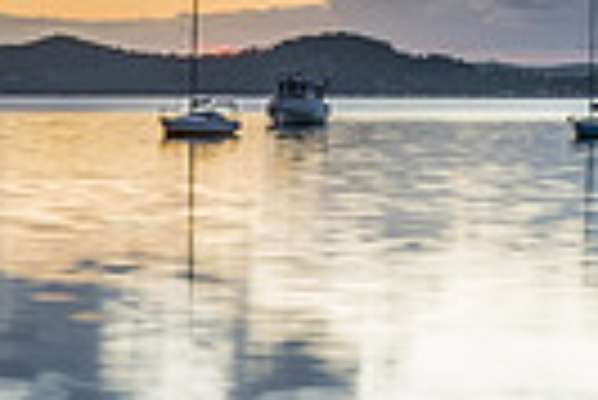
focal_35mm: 149
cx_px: -571
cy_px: 187
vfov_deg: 9.2
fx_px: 2478
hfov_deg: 12.3
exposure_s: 1.6
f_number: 16
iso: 50
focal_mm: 22
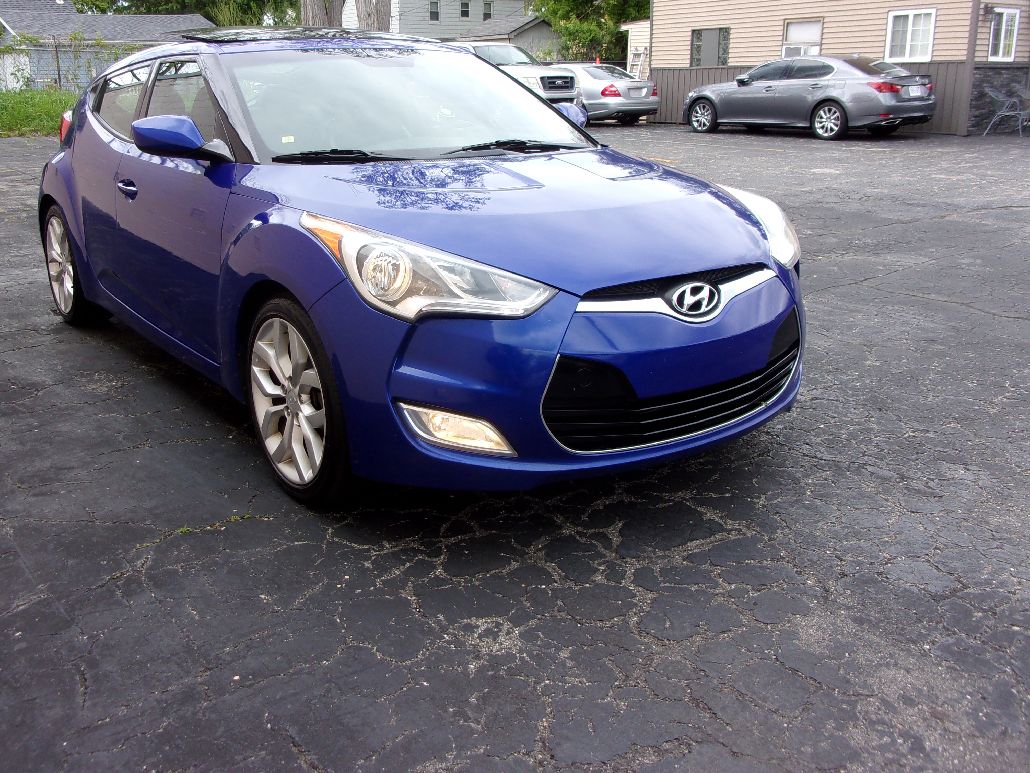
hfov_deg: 56.6
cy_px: 335
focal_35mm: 32
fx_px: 952
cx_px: 450
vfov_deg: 44.1
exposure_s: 1/220
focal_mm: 5.1
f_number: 3.9
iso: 80
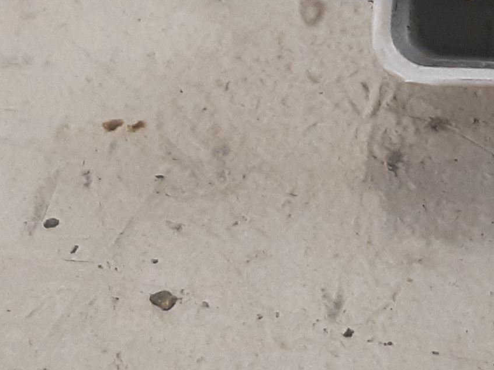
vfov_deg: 22.9
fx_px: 899
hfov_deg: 28.3
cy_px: 62
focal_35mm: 63
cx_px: 523
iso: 320
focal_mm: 3.93
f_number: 1.7
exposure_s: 1/50
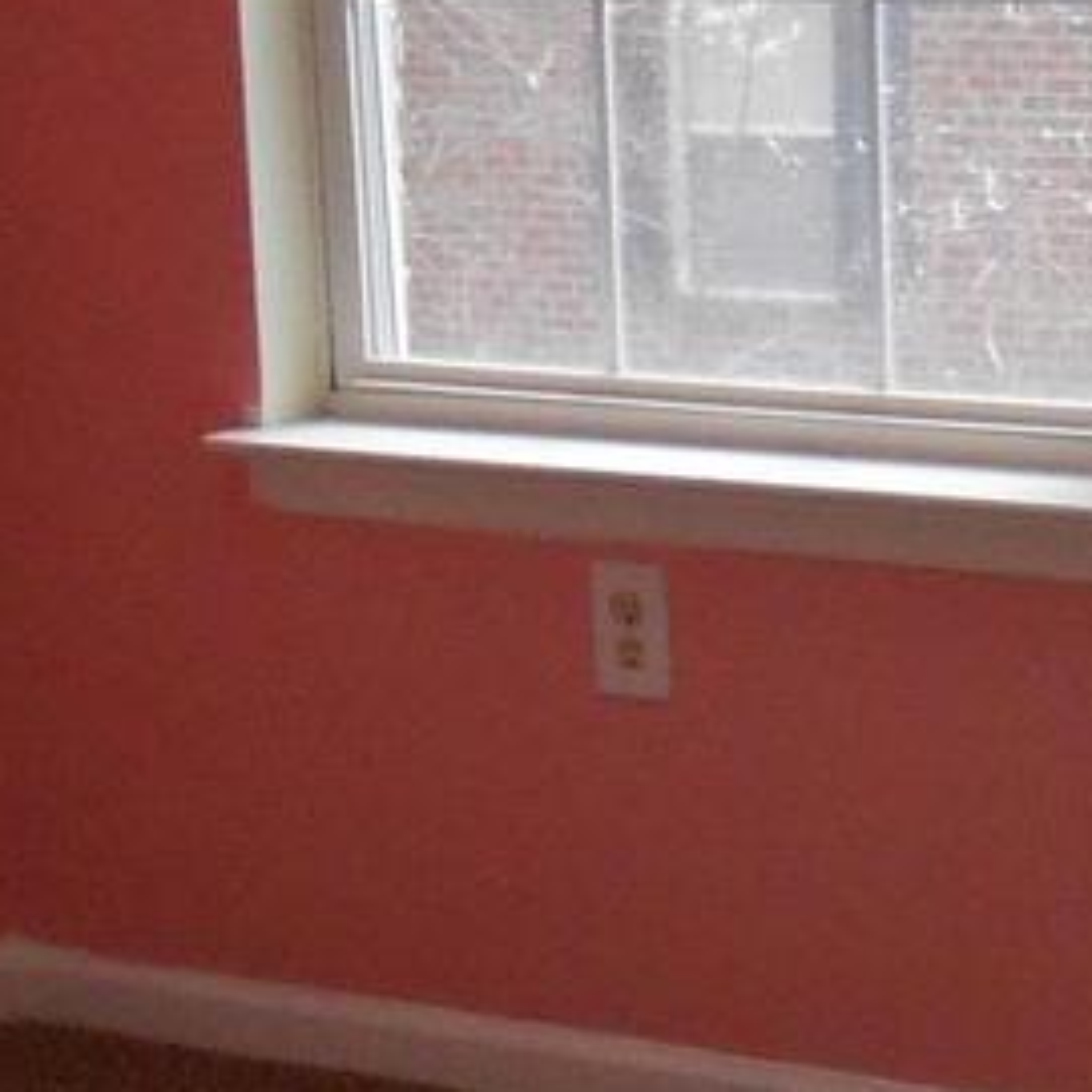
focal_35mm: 122
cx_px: 540
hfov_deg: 14.3
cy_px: 576
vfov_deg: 14.3
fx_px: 4354
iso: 400
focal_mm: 4.6
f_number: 3.5
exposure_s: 1/250
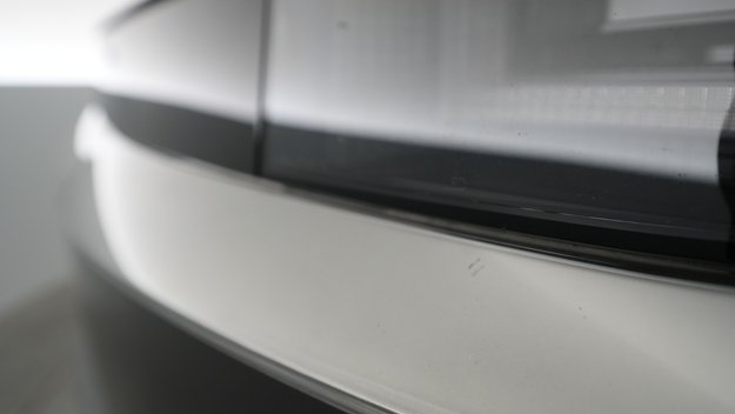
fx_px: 585
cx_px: 367
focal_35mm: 30
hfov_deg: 64.3
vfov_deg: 39.0
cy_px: 201
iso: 1600
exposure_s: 1/100
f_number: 4.5
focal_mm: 28
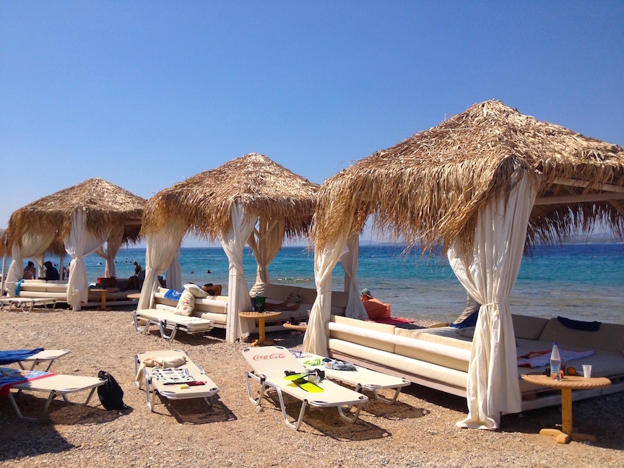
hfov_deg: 52.6
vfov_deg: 40.7
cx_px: 312
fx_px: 631
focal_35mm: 35
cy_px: 234
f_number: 2.4
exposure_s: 1/2632
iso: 50
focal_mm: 4.28
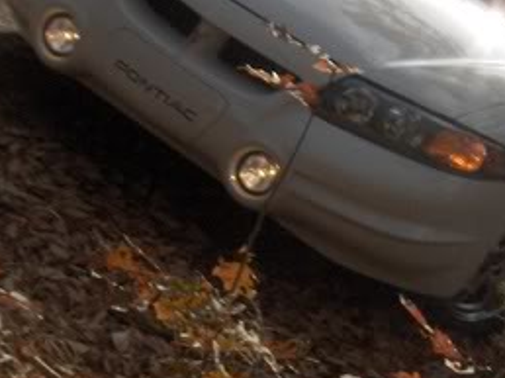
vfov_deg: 12.1
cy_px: 398
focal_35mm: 121
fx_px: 1764
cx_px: 514
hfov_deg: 16.0
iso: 100
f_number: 2.8
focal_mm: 8
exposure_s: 1/980
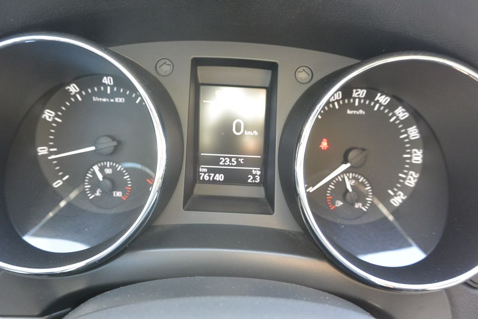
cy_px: 160
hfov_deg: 67.4
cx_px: 239
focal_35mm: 27
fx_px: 359
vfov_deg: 47.9
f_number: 3.5
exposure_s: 1/60
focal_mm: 10
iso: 560
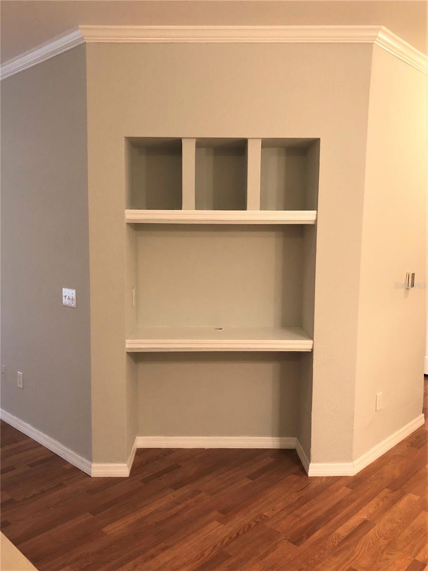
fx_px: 462
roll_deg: +1.5
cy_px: 286
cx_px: 214
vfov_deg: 63.4
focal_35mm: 28
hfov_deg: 49.7
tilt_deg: -6.2
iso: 64
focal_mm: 4
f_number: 1.8
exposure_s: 1/15
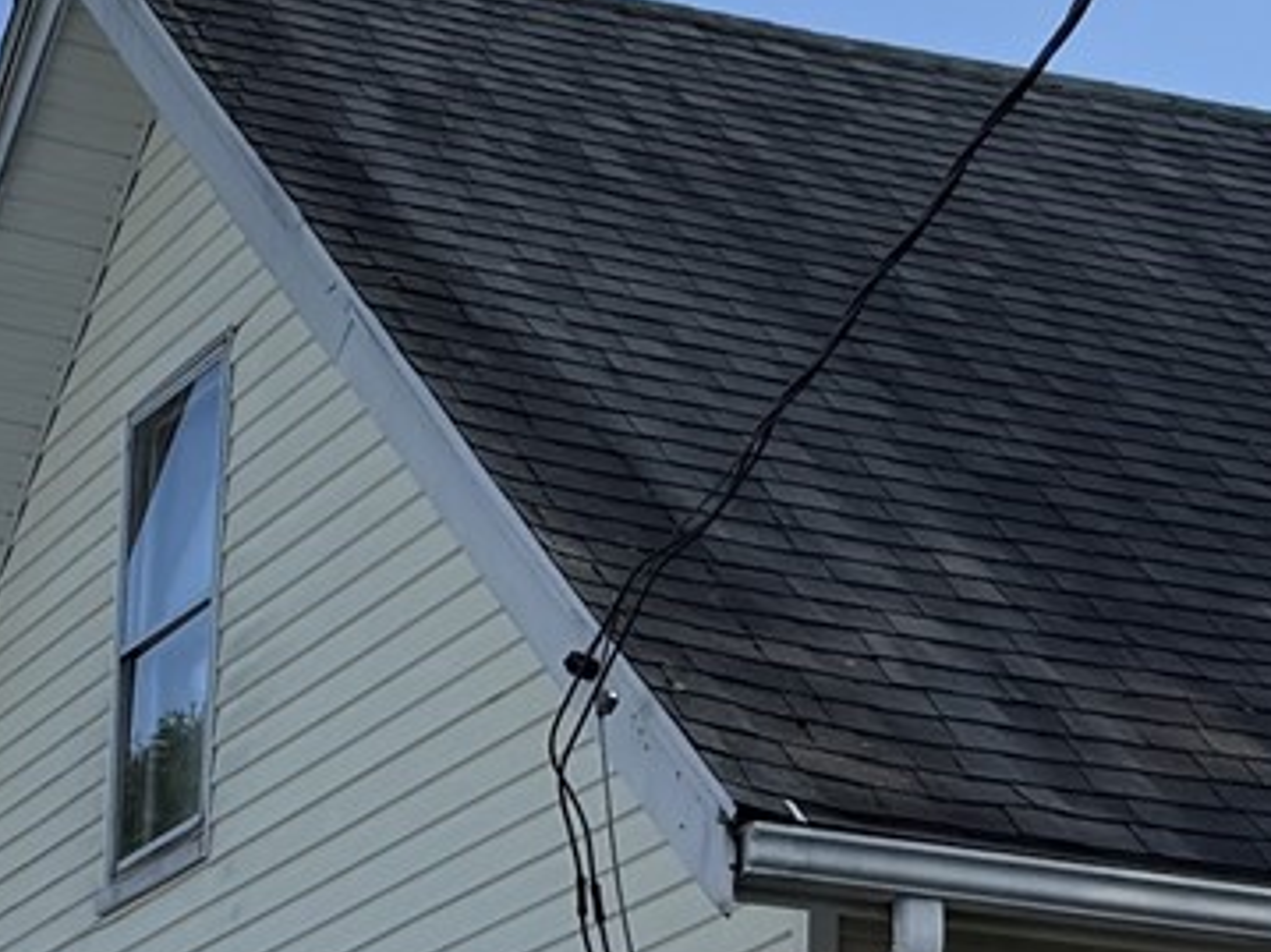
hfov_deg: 14.2
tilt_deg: +11.1
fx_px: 5029
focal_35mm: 137
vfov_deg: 10.7
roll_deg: -3.6
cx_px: 18
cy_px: 941
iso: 80
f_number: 1.78
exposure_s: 1/3953
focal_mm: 6.76
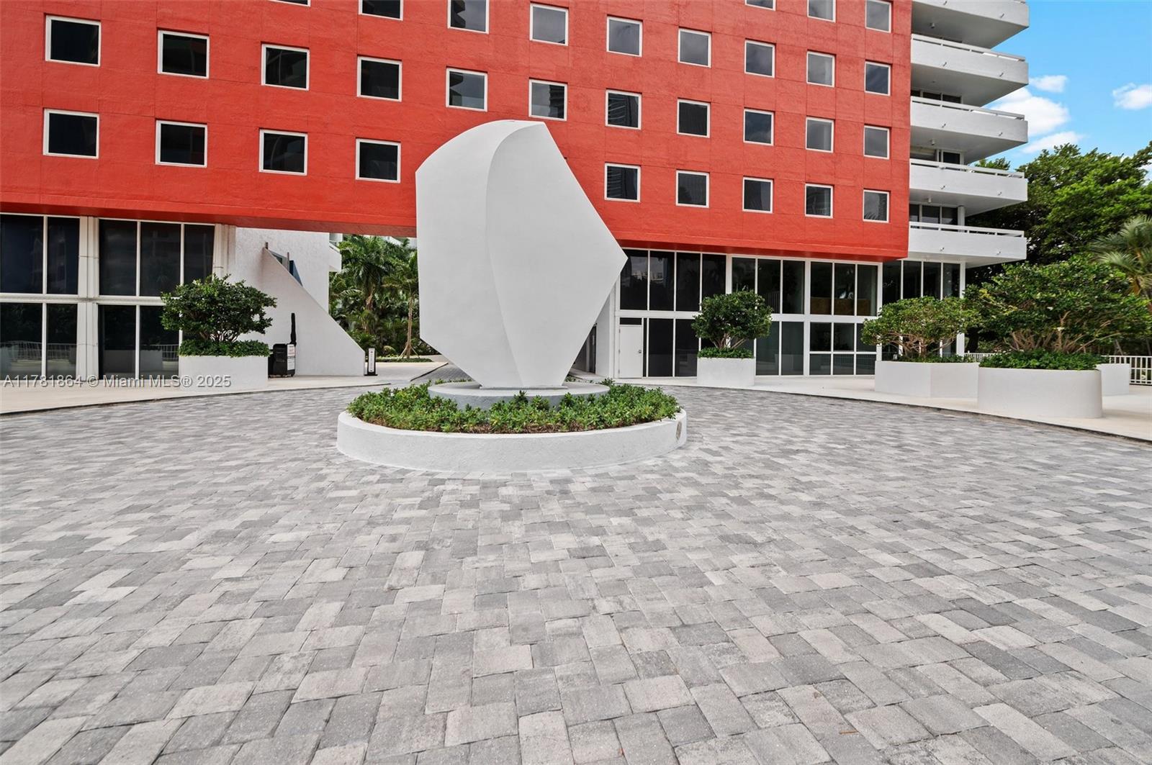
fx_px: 447
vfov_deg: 81.1
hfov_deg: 104.3
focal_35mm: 14
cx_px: 576
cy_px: 382
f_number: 8
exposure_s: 1/160
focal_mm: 14
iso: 200
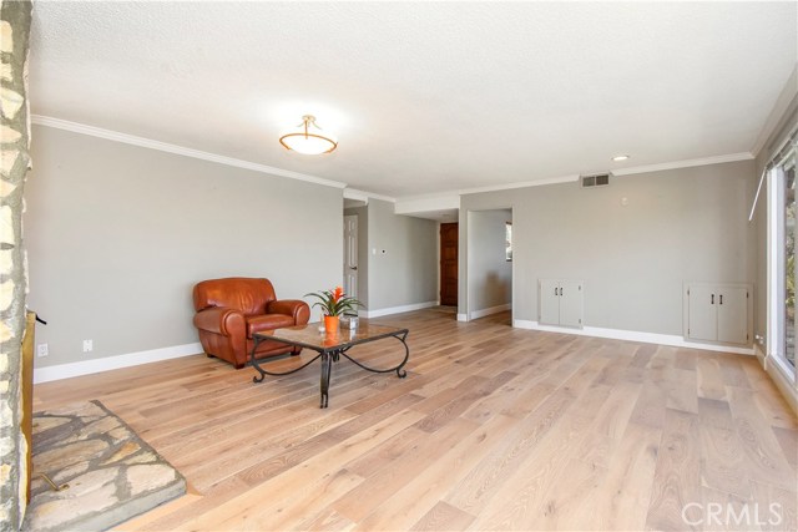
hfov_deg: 100.4
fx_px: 333
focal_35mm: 15
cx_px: 399
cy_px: 266
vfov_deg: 77.4
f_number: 8
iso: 1000
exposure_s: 1/60
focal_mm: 10
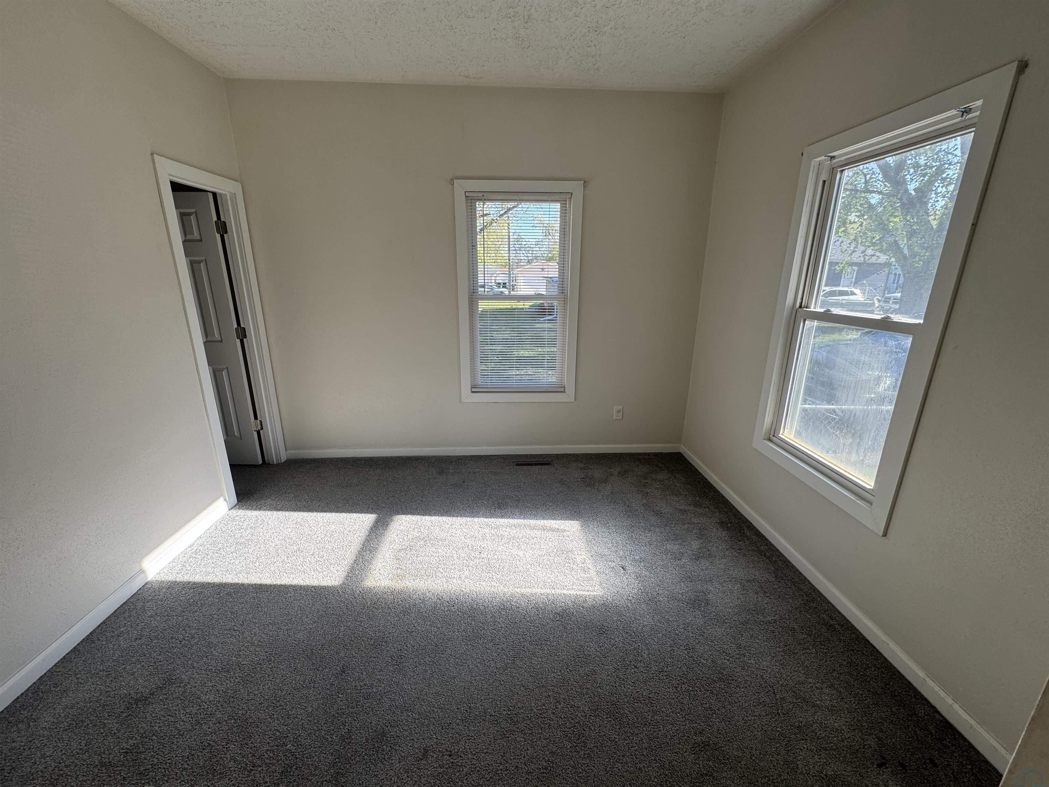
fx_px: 424
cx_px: 524
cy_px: 394
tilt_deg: -15.5
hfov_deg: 102.1
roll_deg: -0.5
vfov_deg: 85.7
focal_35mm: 14
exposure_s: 1/167
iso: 40
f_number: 2.2
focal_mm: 2.22
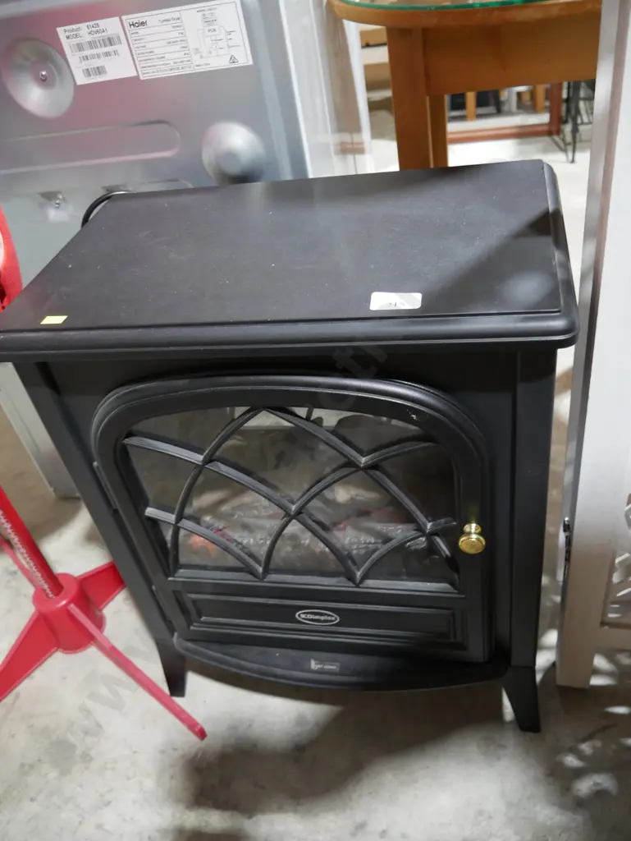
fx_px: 680
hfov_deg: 49.8
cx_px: 316
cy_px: 420
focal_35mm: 28
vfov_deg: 63.4
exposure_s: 1/60
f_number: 3.5
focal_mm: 14
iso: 640
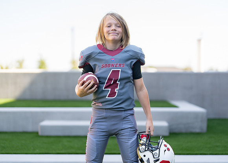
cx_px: 119
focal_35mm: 60
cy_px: 77
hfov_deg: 32.7
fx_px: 389
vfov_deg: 23.7
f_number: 1.2
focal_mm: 50
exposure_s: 1/1600
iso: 100
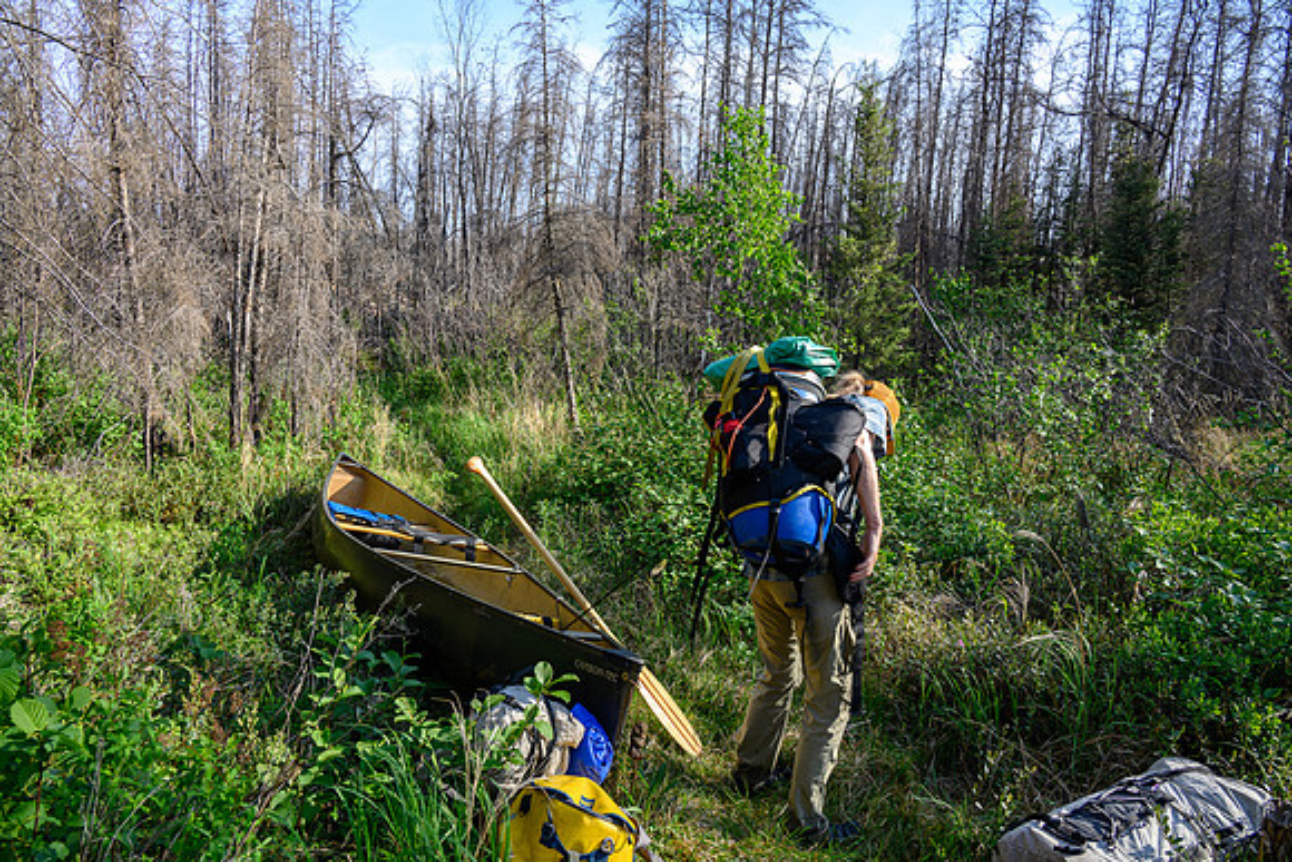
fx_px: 861
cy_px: 431
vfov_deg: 53.2
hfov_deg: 73.7
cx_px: 646
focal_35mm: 24
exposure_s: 1/50
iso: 160
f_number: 8
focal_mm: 24
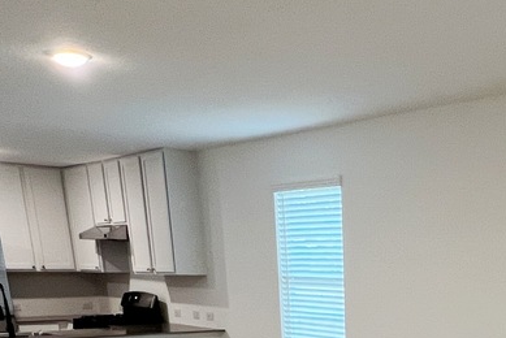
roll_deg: -0.6
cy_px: 547
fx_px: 703
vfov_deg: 21.3
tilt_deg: -20.0
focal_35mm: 50
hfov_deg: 37.5
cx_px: 437
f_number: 1.8
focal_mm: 1.57
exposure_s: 1/60
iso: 160
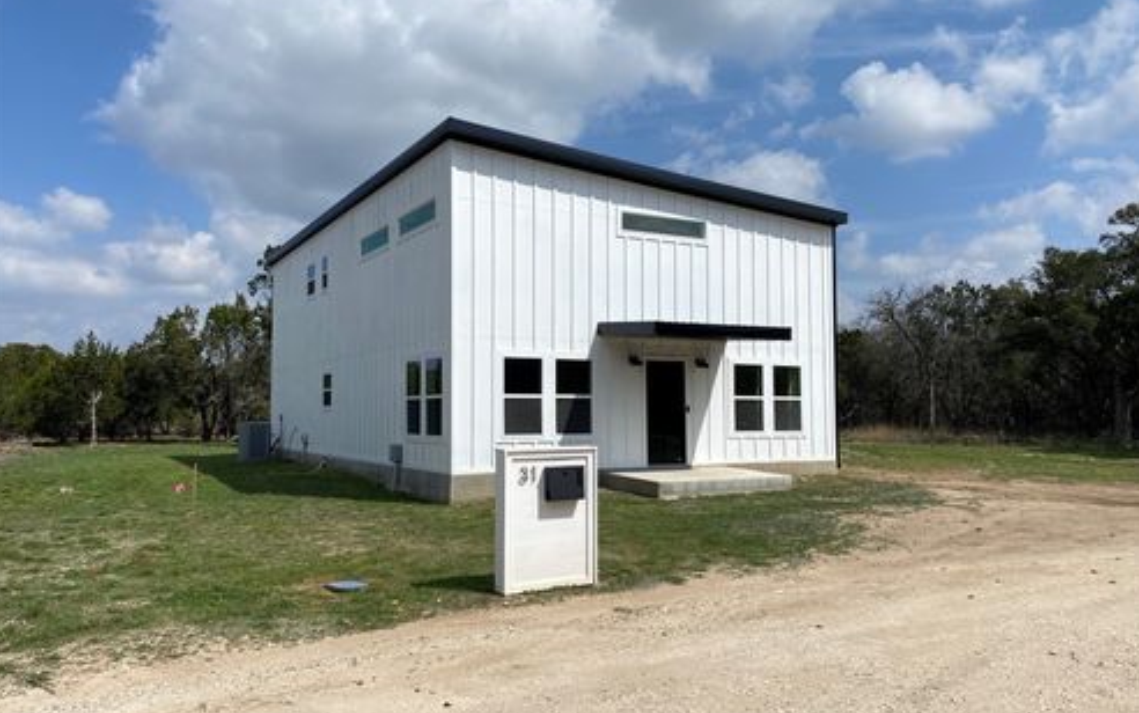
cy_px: 369
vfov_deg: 44.6
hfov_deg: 66.4
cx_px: 565
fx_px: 870
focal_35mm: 28
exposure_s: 1/7194
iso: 32
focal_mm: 4.25
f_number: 1.8
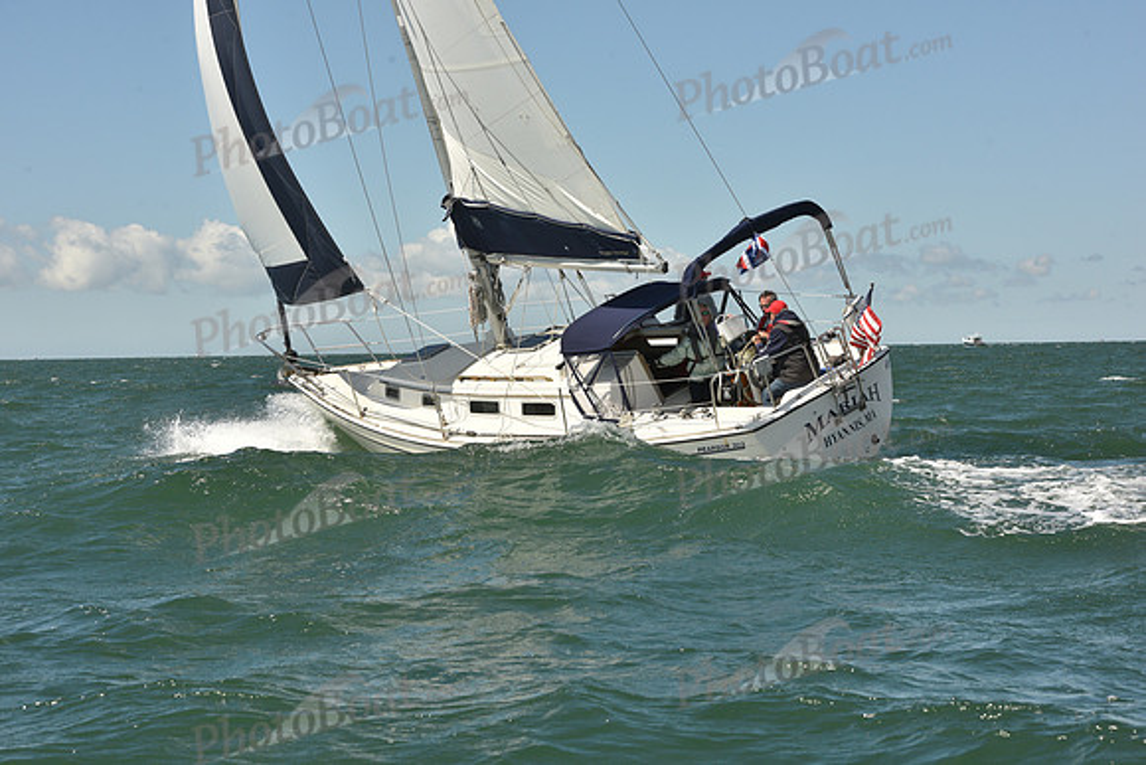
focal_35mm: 86
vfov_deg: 15.9
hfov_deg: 23.6
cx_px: 573
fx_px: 2738
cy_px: 382
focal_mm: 86
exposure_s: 1/800
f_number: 11
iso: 320
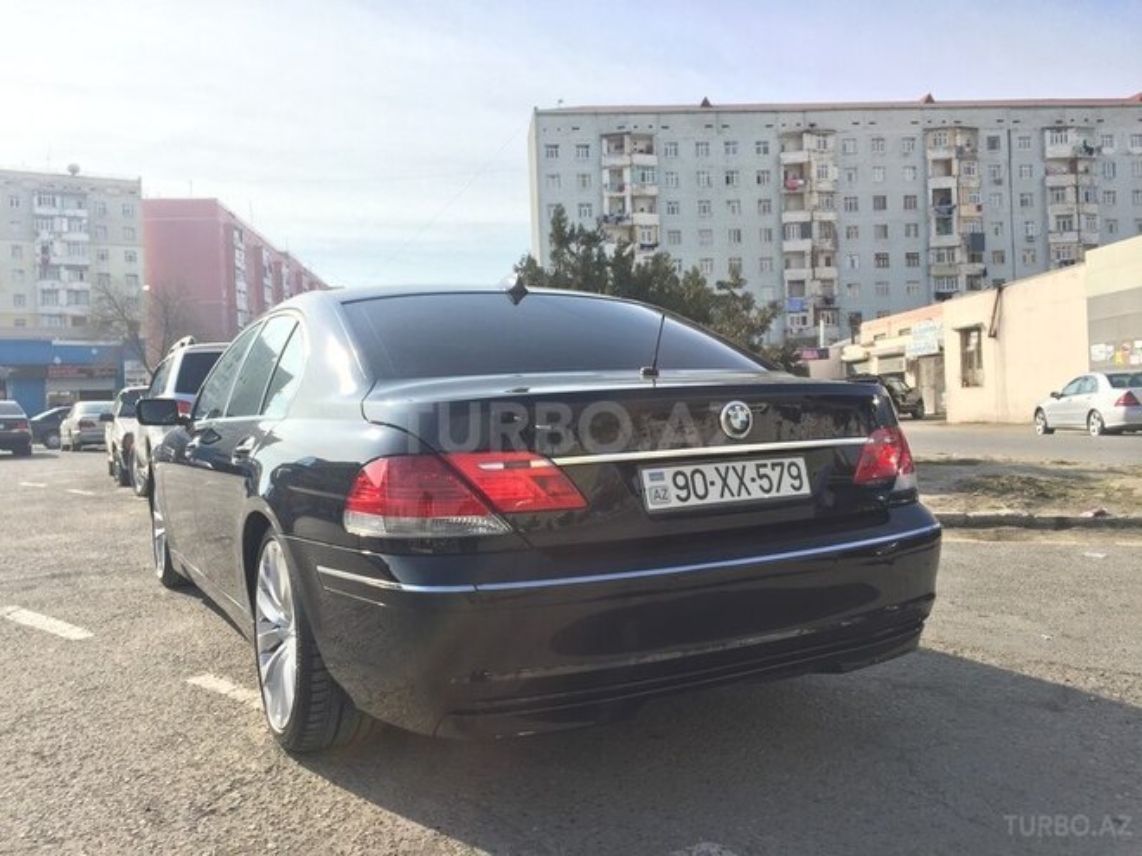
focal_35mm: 29
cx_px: 571
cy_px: 428
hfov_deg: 61.7
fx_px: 957
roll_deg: +2.2
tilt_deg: -0.7
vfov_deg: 48.2
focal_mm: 4.15
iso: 32
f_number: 2.2
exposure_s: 1/1464
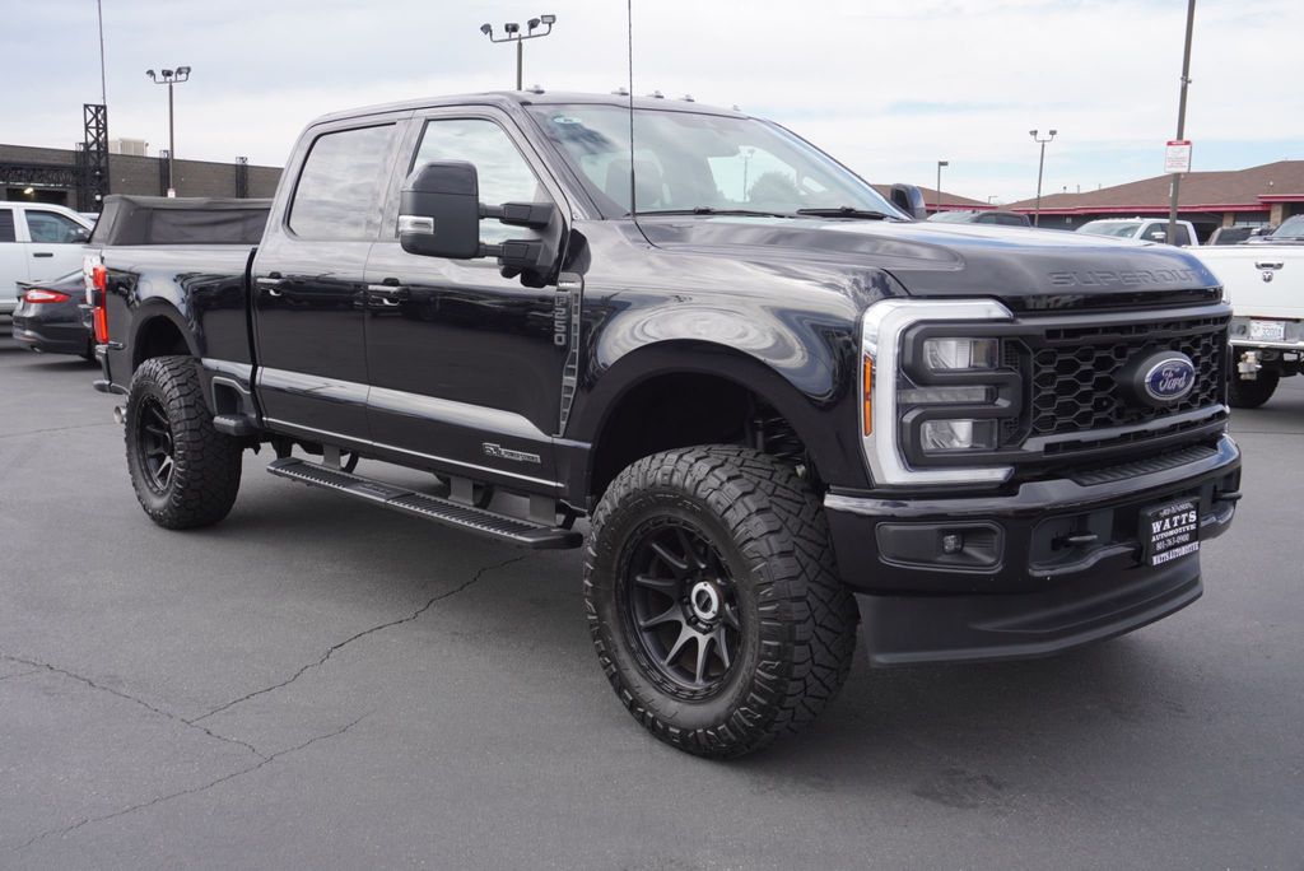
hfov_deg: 55.1
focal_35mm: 34
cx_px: 652
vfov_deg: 38.4
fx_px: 1250
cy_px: 436
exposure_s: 1/160
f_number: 7.1
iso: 100
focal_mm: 23
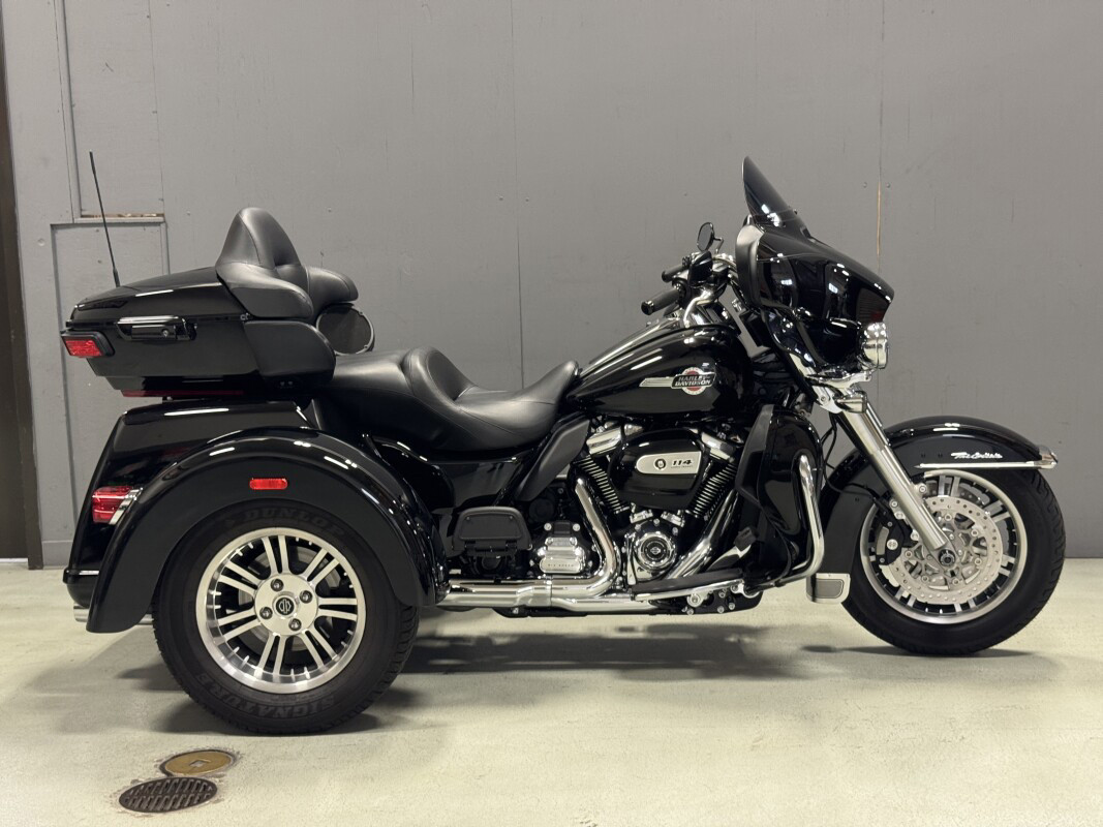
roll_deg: +1.3
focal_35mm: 48
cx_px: 552
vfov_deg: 30.3
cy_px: 414
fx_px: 1529
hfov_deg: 39.7
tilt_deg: -8.0
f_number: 1.78
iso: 250
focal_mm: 6.76
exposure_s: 1/60
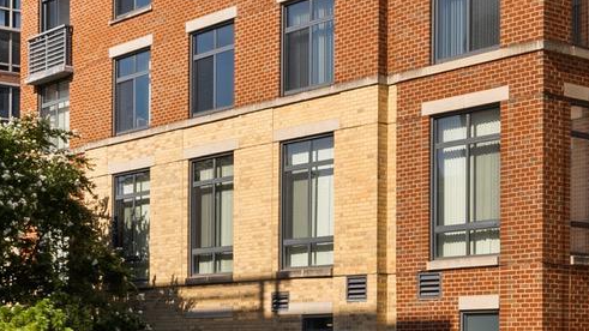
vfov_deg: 14.0
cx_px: 396
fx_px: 1330
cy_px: 316
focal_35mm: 85
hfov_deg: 24.8
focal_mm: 19.5
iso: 200
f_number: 16
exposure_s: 1/160
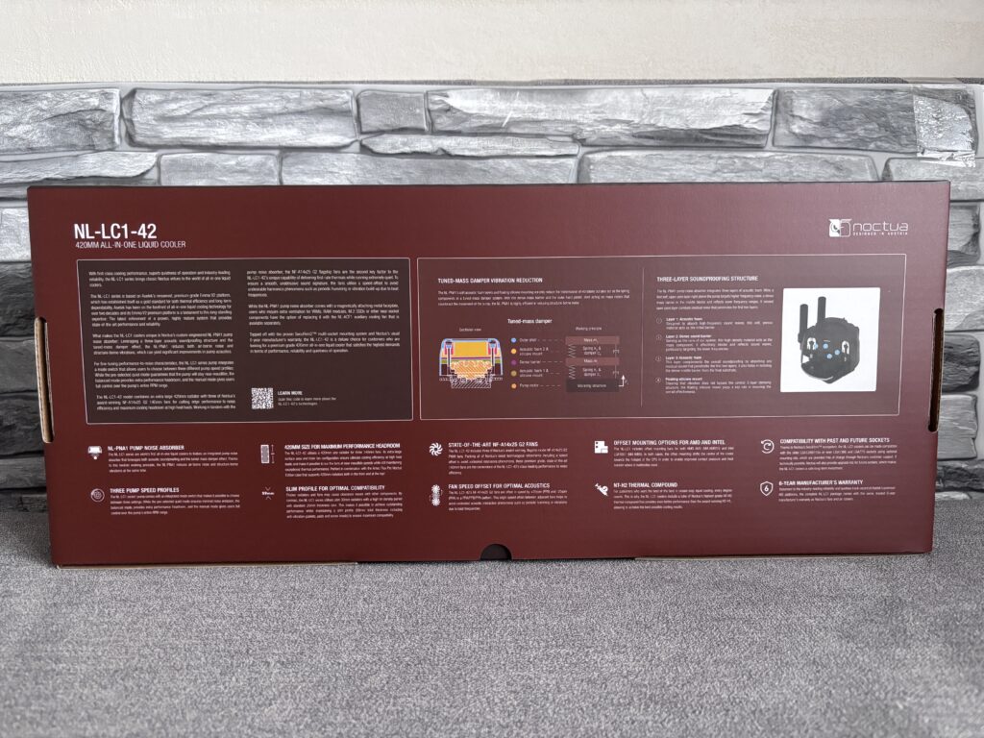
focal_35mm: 26
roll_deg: +0.5
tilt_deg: -6.3
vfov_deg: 53.1
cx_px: 492
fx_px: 739
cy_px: 369
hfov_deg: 67.3
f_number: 1.6
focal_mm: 5.96
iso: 500
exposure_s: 1/60
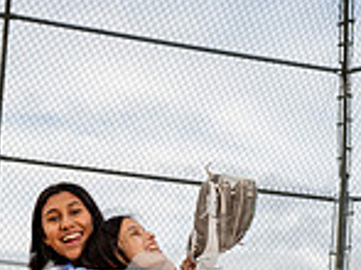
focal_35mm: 115
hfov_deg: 17.1
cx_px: 155
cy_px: 503
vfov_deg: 11.8
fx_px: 1198
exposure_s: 1/250
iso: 80
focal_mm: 39
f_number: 4
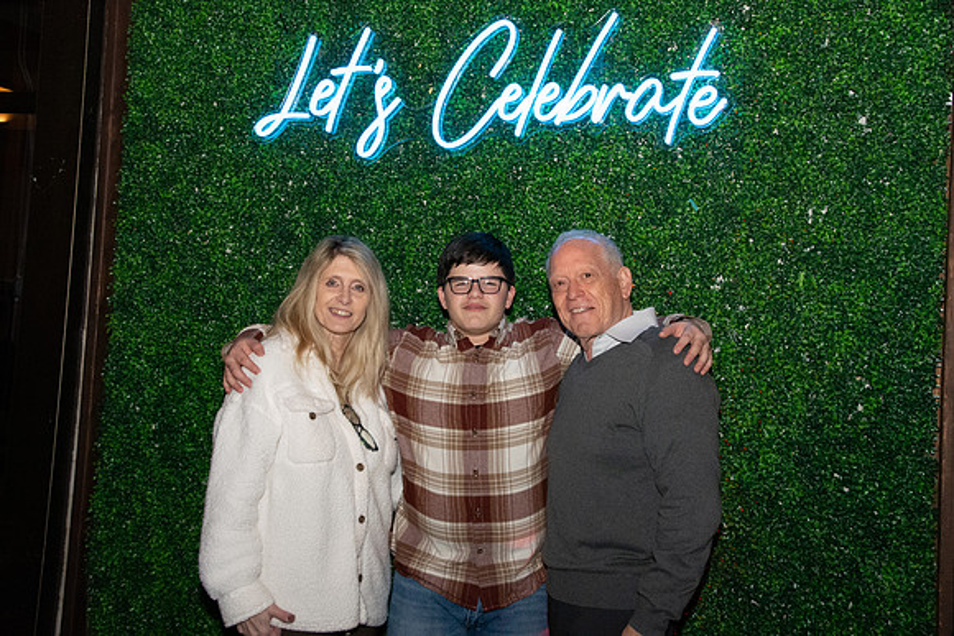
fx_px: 1319
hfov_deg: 39.8
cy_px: 284
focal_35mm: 50
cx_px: 477
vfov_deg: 27.1
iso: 4000
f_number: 11
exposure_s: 1/250
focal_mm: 30
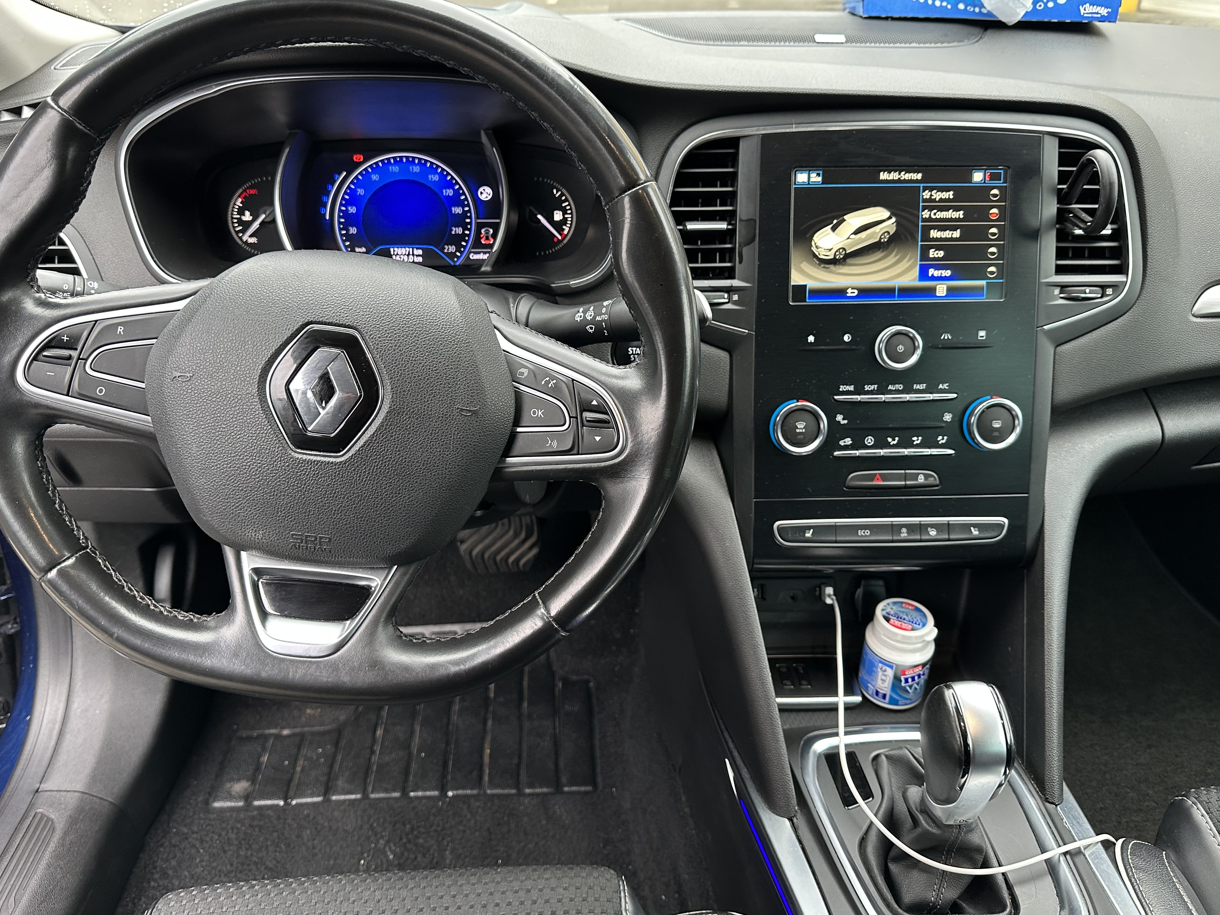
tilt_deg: -29.5
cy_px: 421
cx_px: 606
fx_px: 916
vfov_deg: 53.0
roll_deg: -1.8
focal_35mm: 26
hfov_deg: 67.3
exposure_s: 1/50
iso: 200
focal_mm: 6.86
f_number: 1.78
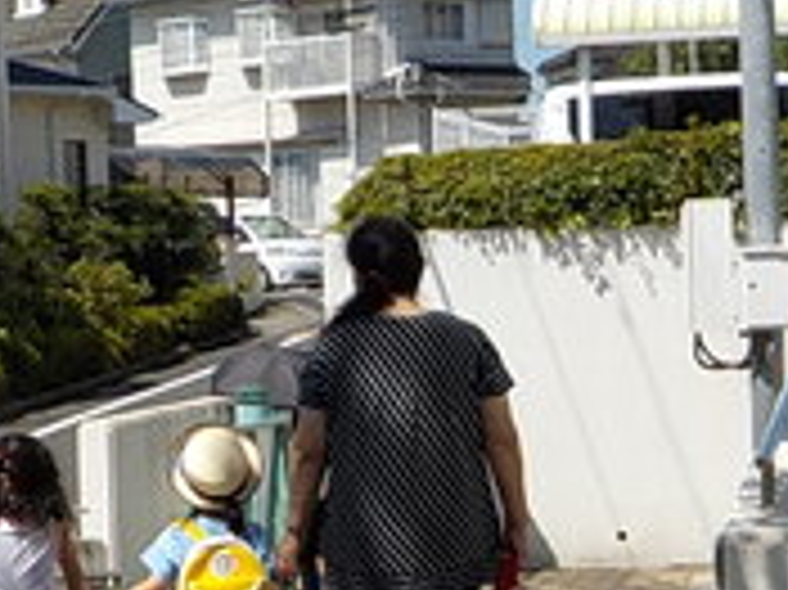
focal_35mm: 110
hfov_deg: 17.9
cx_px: 401
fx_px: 2502
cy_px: 446
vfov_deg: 13.4
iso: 125
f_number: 3.3
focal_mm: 4.1
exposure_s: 1/1250
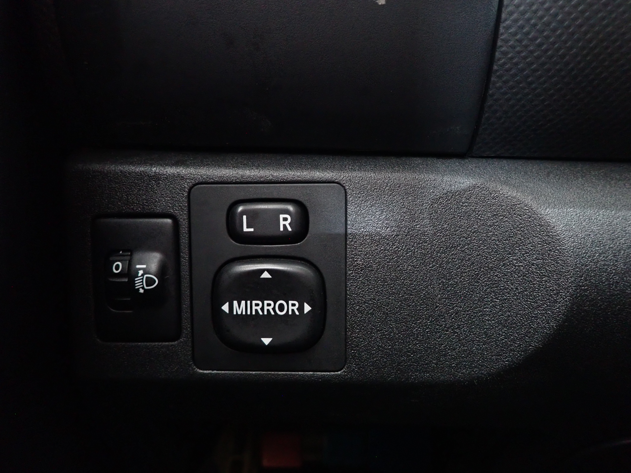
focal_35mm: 25
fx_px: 456
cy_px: 236
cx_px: 316
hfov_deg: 69.4
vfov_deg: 54.9
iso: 800
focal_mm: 4.5
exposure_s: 1/15
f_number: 2
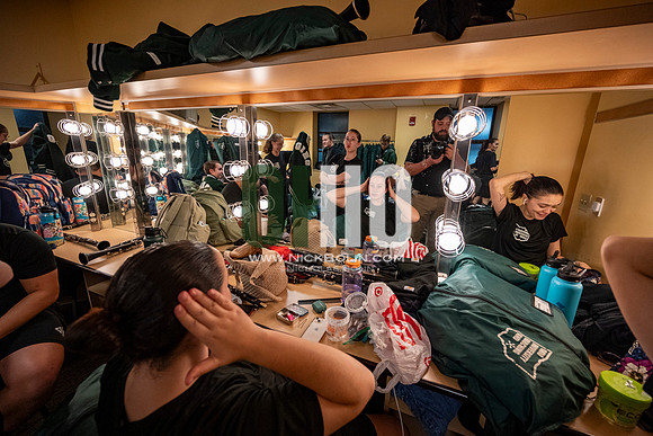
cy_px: 218
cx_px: 326
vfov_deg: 81.2
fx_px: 254
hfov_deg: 104.2
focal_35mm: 14
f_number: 4
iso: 1600
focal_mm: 14
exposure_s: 1/160
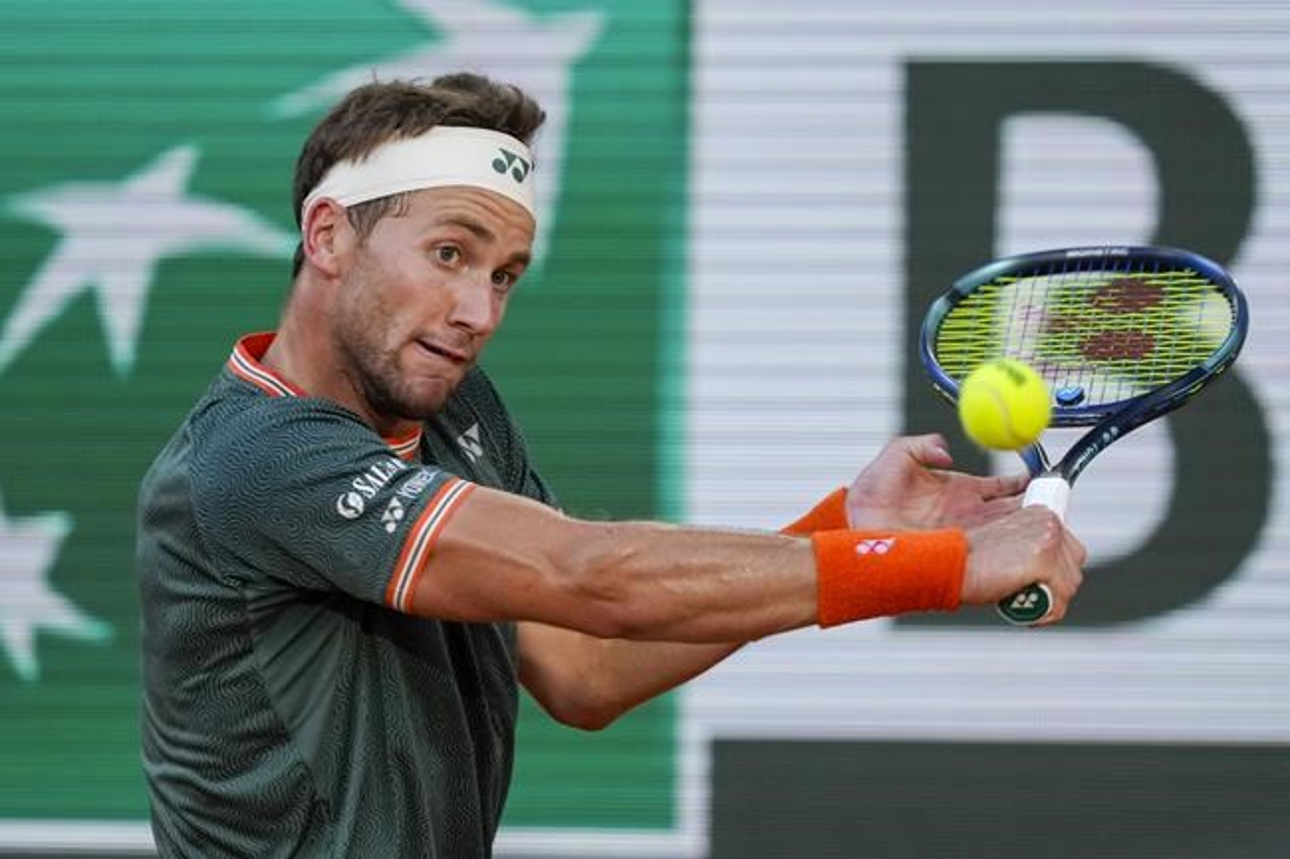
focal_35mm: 630
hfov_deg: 3.3
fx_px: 22568
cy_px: 430
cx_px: 645
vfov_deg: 2.2
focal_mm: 420
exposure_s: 1/2000
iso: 1600
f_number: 4
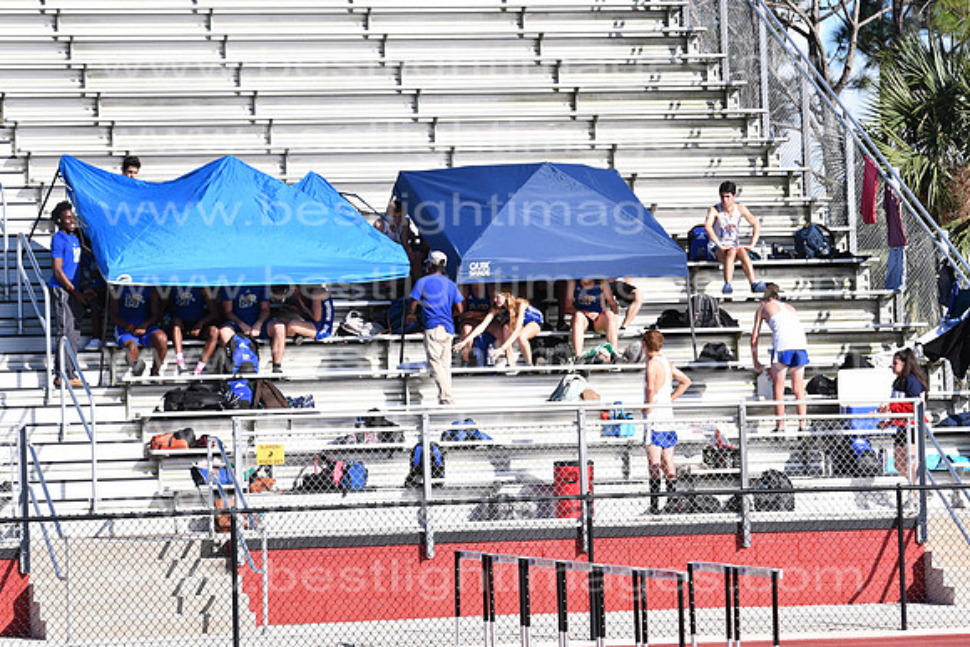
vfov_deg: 6.8
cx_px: 485
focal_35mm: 202
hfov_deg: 10.2
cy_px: 324
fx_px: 5457
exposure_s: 1/8000
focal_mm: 135
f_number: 5.6
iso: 800
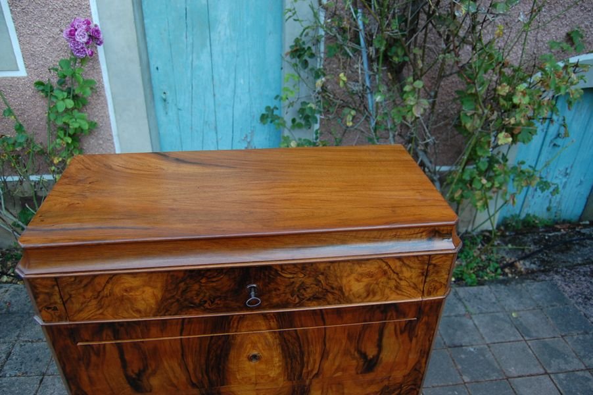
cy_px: 198
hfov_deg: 67.4
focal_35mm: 27
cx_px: 296
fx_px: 444
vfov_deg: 47.9
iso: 400
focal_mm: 18
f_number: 5
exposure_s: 1/100
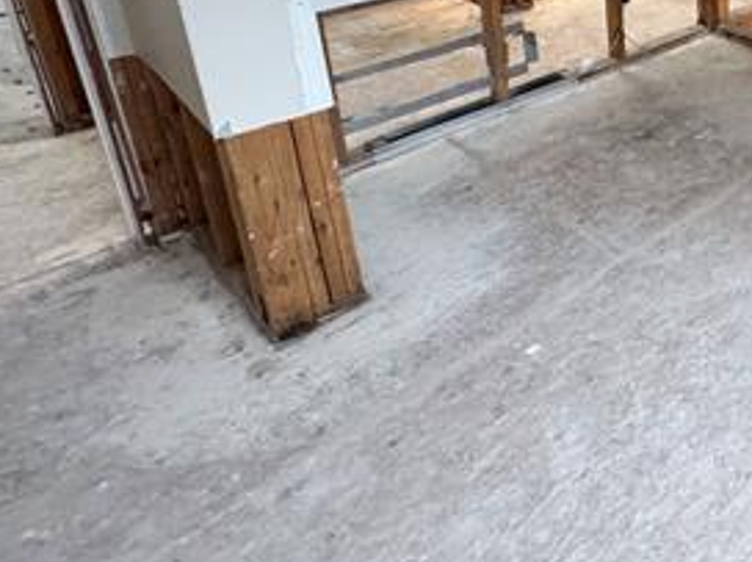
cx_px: 863
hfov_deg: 41.5
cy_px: -18
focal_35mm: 33
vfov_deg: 37.5
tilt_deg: -18.4
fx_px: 716
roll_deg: -3.7
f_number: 2.2
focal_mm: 2.22
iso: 320
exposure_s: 1/60
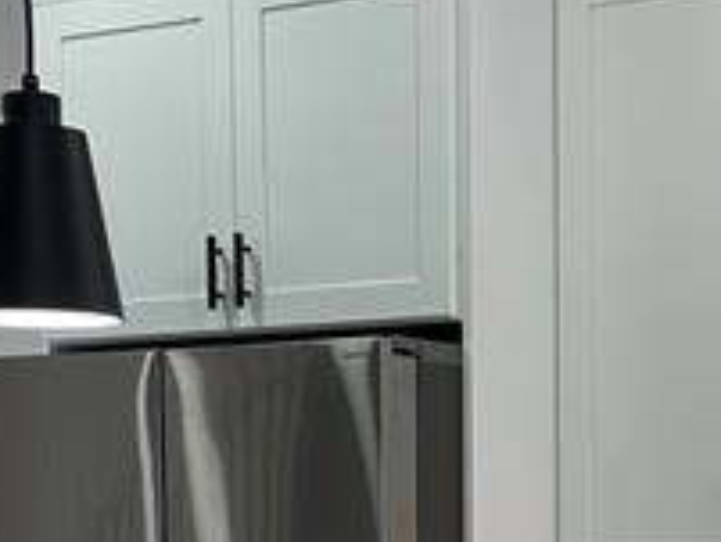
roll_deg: +0.6
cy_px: 786
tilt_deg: -4.8
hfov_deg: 16.1
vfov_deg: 11.7
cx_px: 434
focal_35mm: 122
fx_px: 2543
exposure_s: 1/120
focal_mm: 6.86
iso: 80
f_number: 1.78
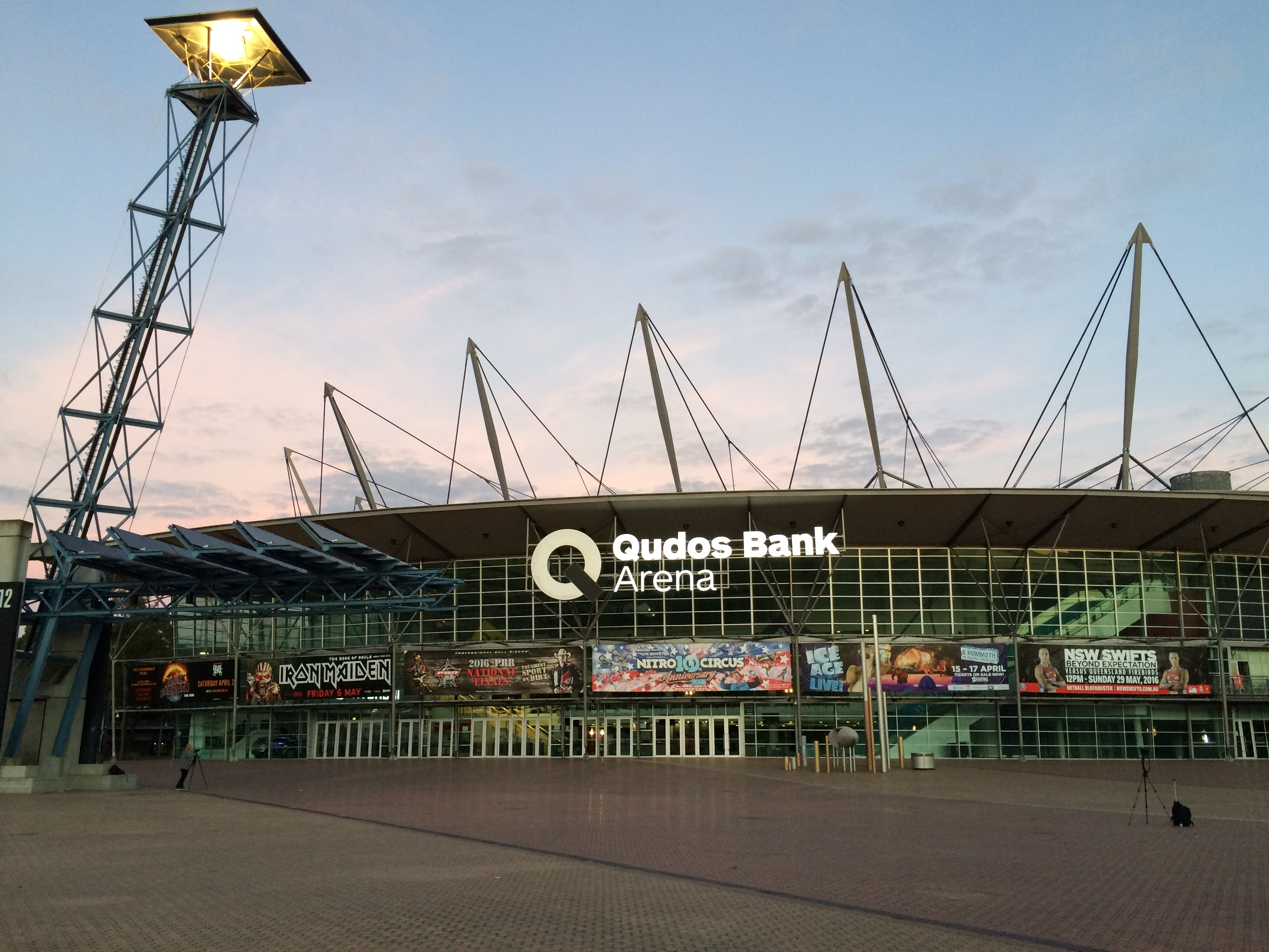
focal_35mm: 29
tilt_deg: +12.0
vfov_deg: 48.2
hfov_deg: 61.7
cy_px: 476
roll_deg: +0.3
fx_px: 1063
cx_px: 634
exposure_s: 1/33
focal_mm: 4.15
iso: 64
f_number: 2.2
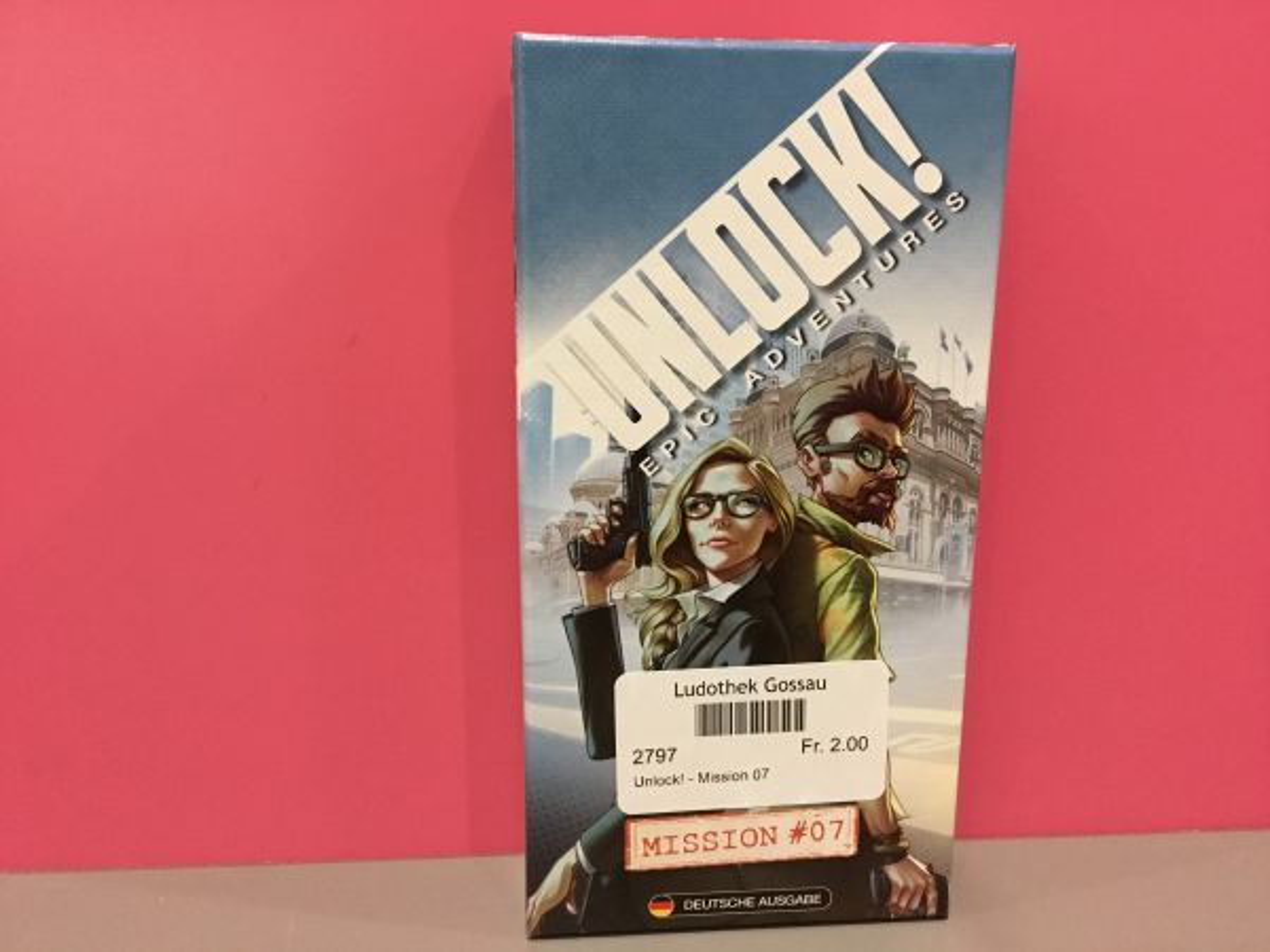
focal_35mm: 31
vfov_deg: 45.4
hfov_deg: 58.4
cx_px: 635
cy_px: 476
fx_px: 1137
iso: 200
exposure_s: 1/25
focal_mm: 3.3
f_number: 2.4
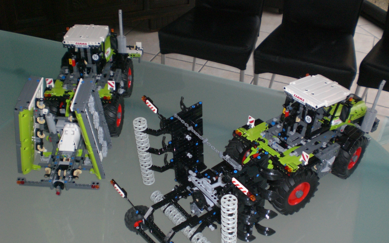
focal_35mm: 41
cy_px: 141
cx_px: 195
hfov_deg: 48.2
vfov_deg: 31.2
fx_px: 435
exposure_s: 1/30
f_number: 3.1
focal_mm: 6.3
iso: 200
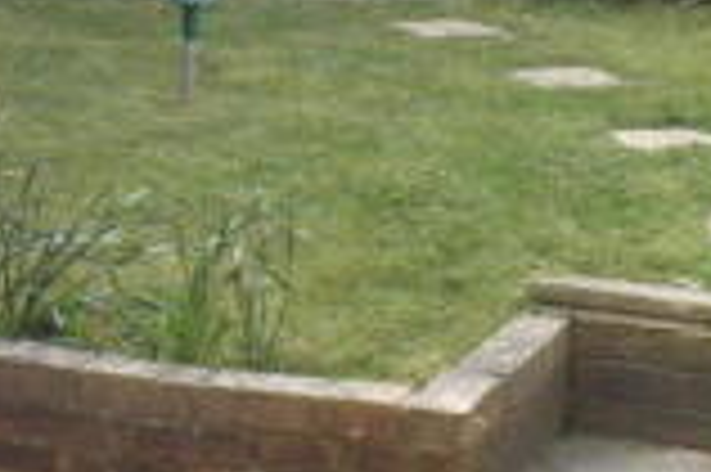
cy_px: 25
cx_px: 281
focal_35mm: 92
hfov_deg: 22.1
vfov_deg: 14.6
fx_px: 1815
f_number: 3.3
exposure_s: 1/125
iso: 64
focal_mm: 4.3
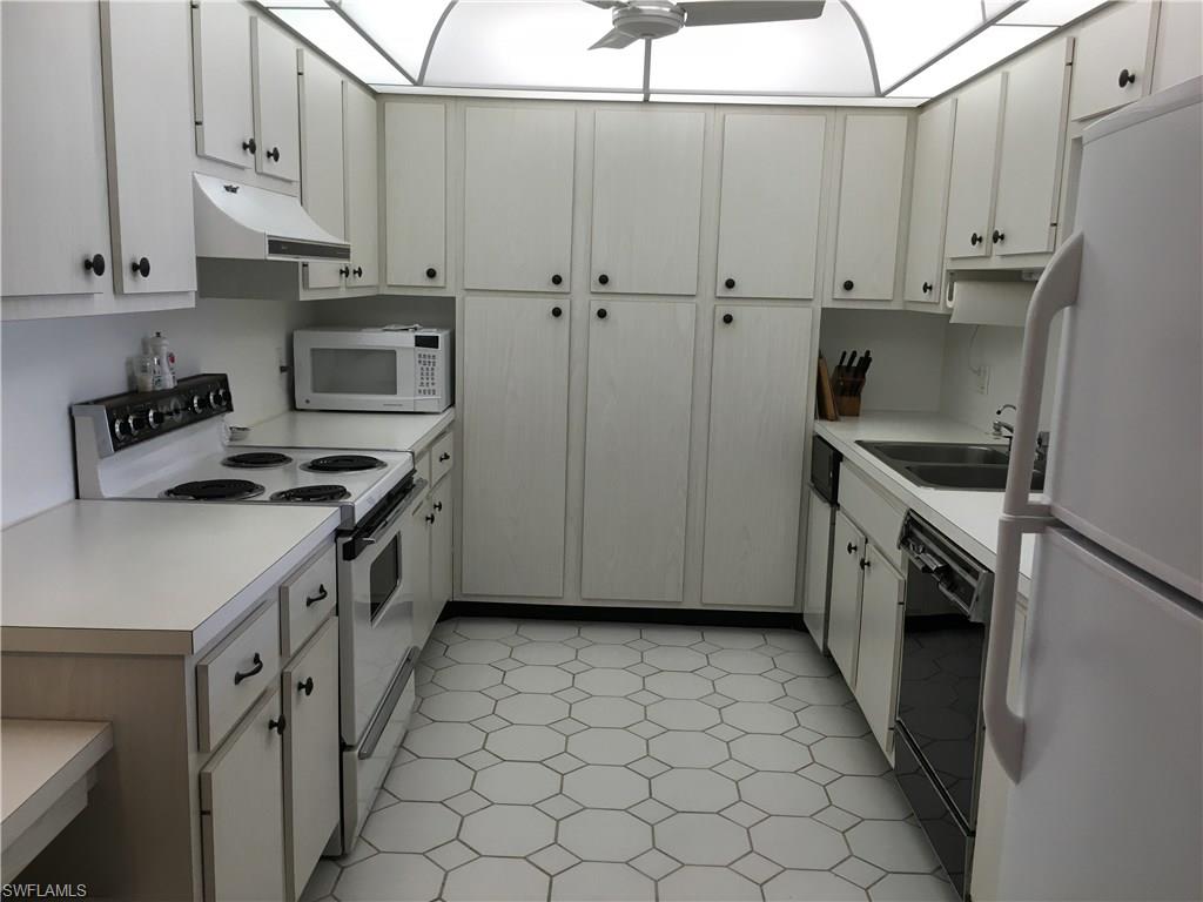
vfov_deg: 48.2
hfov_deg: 61.7
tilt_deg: -8.9
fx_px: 1008
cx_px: 602
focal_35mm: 29
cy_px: 451
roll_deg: -1.7
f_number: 2.2
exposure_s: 1/30
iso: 25
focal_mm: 4.15
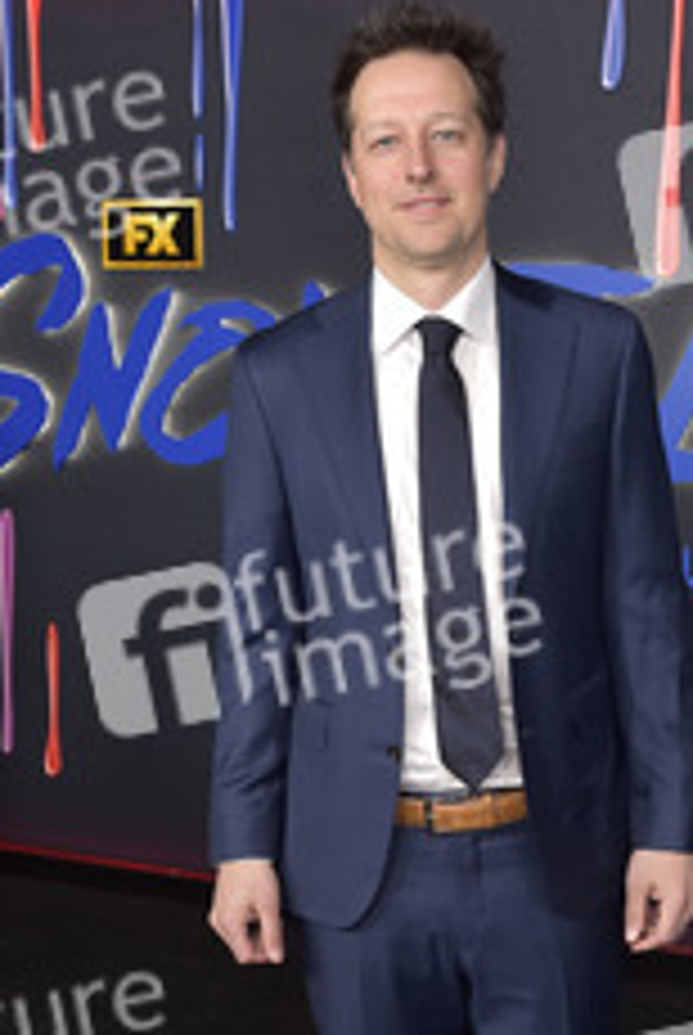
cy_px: 855
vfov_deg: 27.0
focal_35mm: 73
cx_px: 443
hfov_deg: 18.7
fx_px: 2101
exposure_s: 1/250
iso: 2000
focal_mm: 42
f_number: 6.3
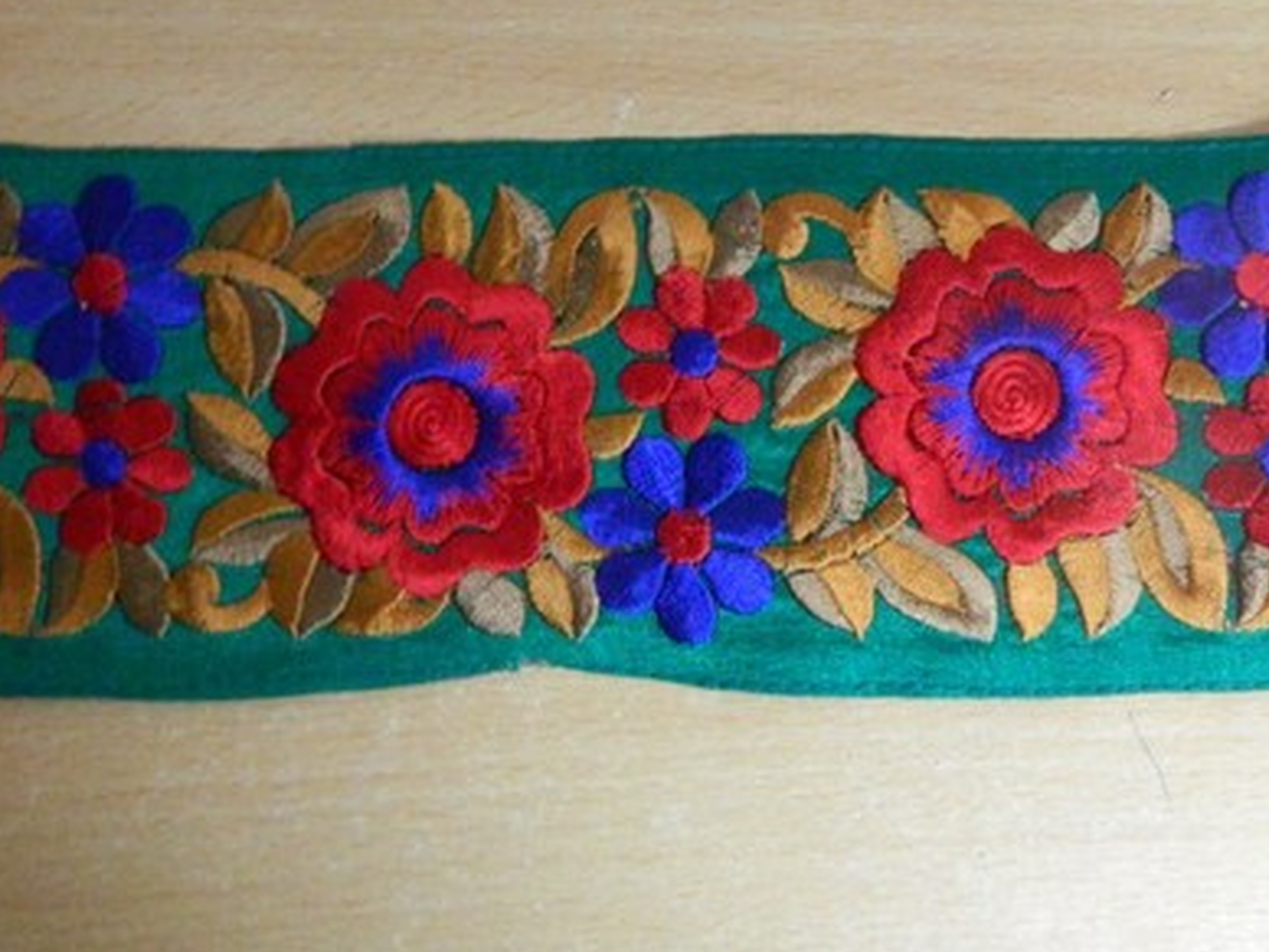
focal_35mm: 40
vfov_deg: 35.9
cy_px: 414
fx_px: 1466
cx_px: 710
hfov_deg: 46.7
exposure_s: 1/5
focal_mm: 5.6
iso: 800
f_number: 3.2
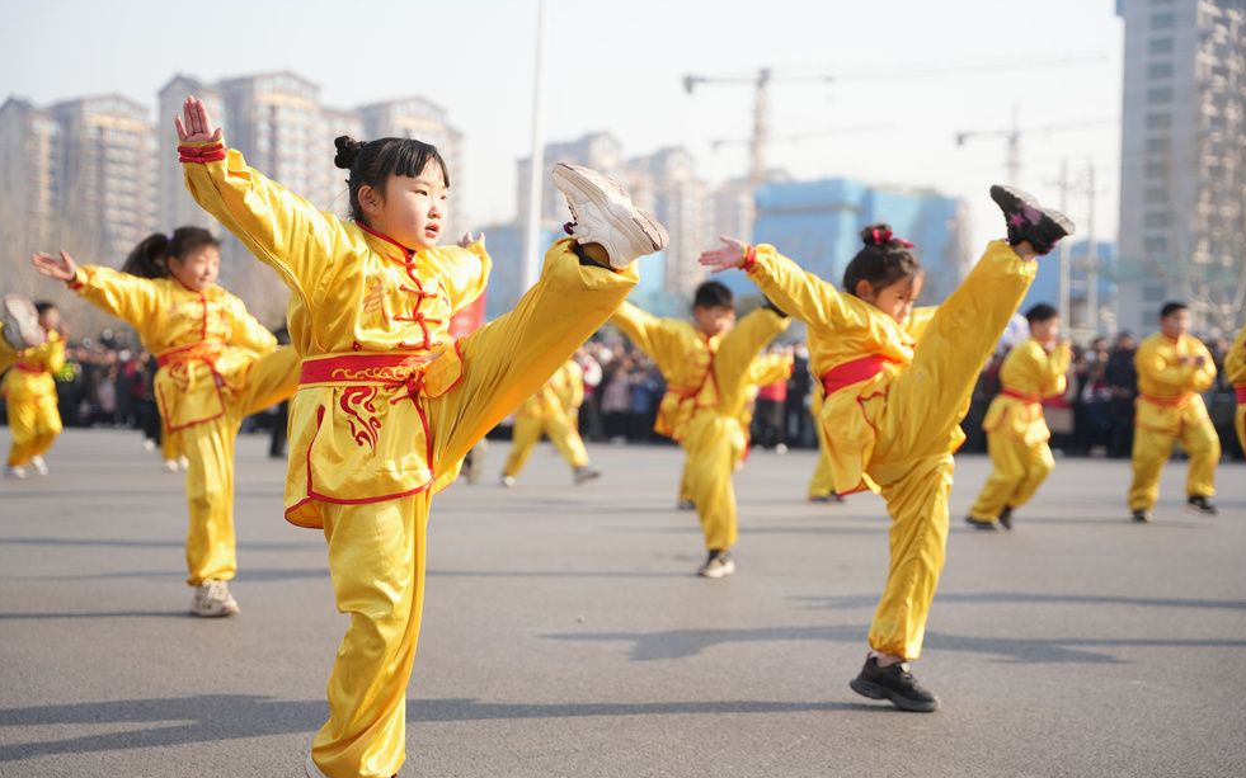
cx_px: 613
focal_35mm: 54
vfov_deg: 23.8
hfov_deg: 37.3
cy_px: 369
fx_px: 1844
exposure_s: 1/1250
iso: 200
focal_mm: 52.3
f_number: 2.8
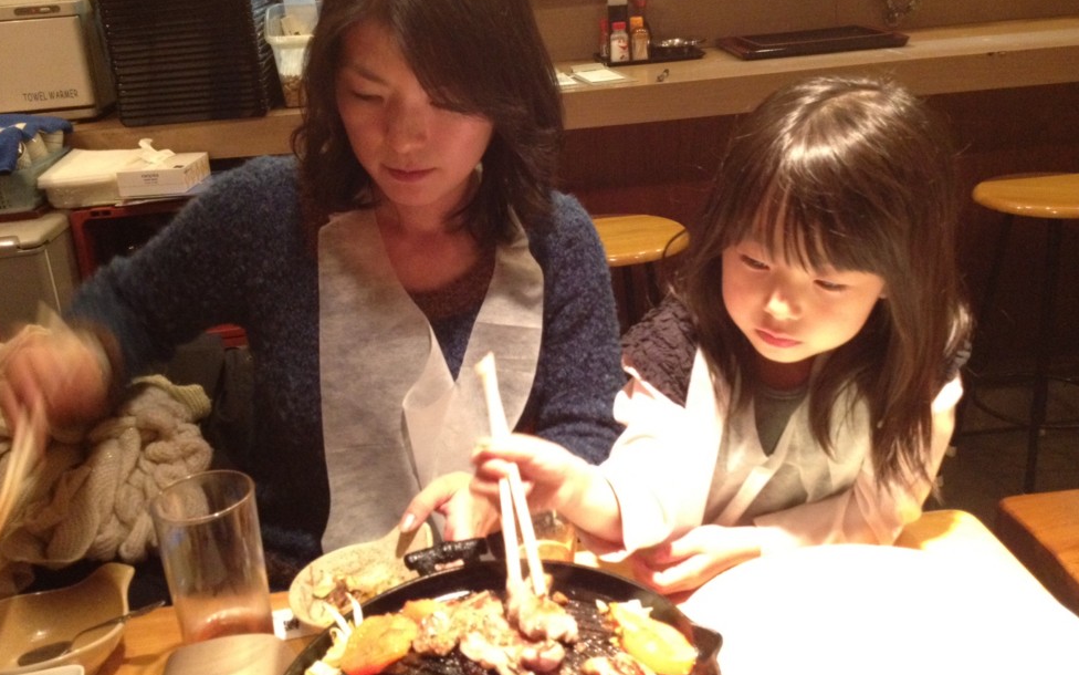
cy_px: 301
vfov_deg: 33.6
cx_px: 544
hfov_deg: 51.5
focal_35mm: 38
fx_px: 1117
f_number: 2.4
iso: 400
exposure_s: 1/20
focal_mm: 4.28
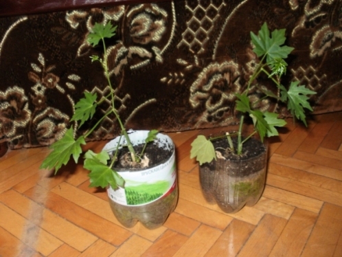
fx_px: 356
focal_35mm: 36
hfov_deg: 51.3
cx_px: 171
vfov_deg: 39.7
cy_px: 128
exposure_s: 1/30
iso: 125
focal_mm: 6.3
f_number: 3.5
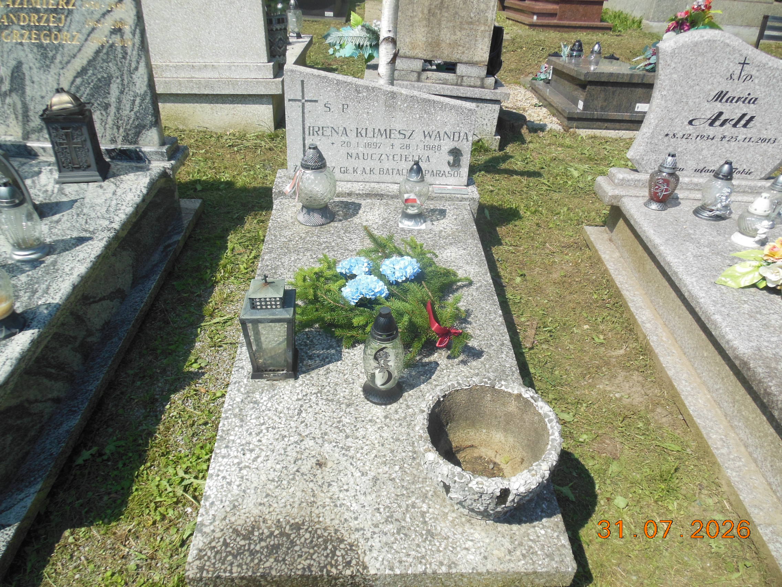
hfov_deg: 69.4
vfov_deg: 54.9
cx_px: 391
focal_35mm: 25
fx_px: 565
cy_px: 294
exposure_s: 1/1500
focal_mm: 4.5
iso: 125
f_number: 3.2
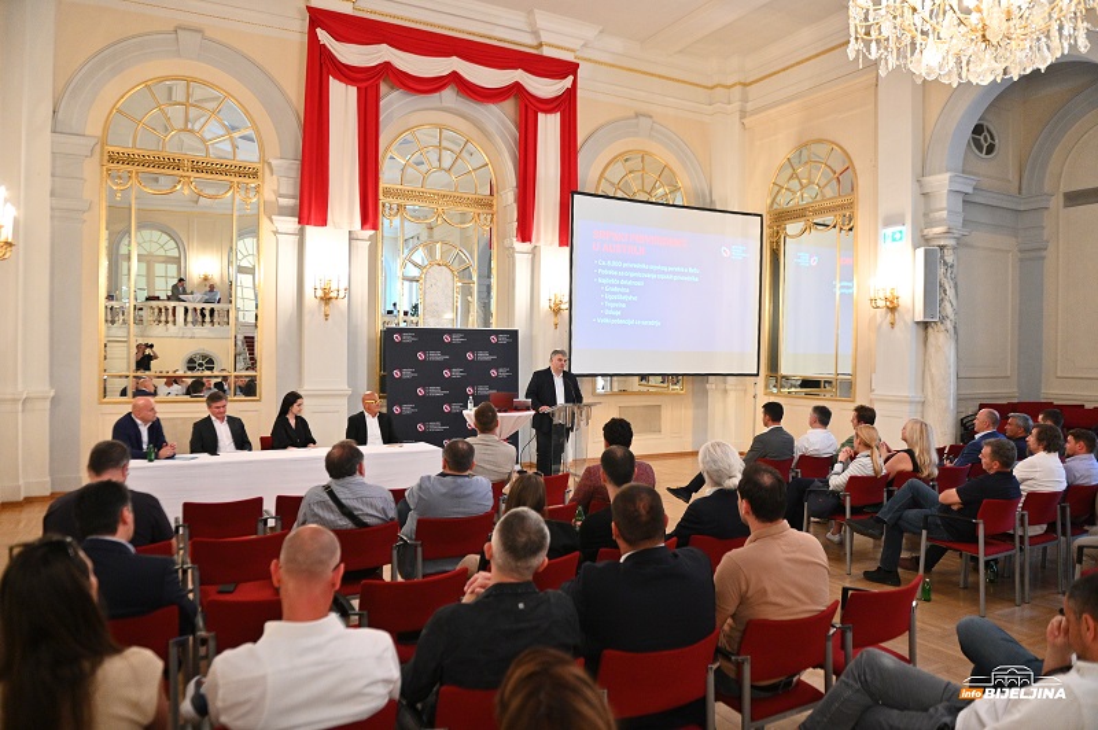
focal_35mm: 24
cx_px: 549
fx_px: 731
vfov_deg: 53.1
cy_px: 365
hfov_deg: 73.8
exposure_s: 1/200
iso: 3200
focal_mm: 24
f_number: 2.8
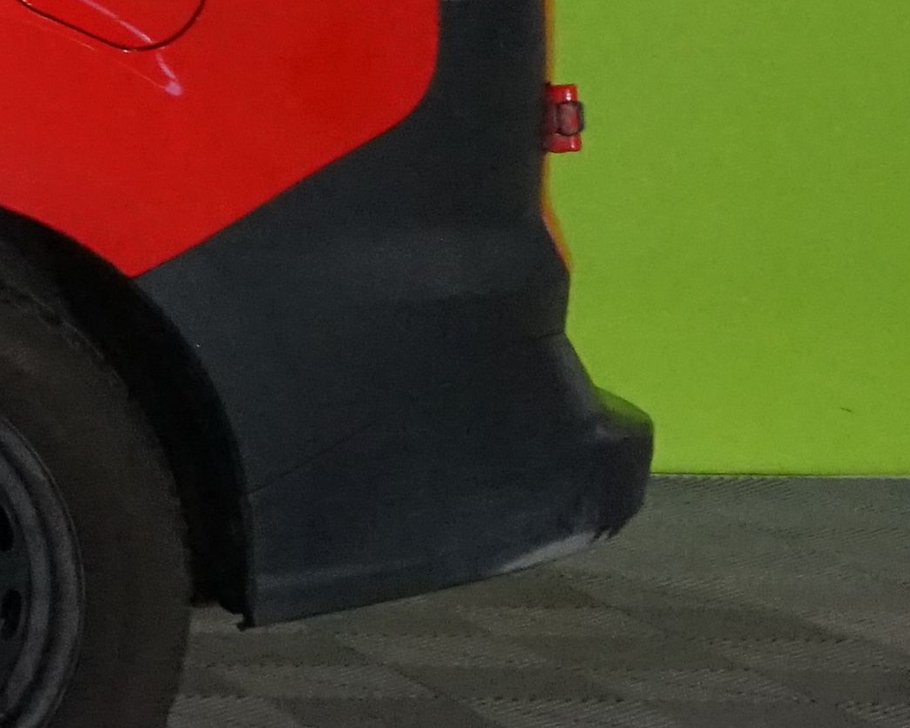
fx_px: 5789
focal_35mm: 215
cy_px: -223
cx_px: -1632
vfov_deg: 7.1
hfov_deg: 8.0
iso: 6400
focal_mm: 40
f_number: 14
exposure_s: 1/60
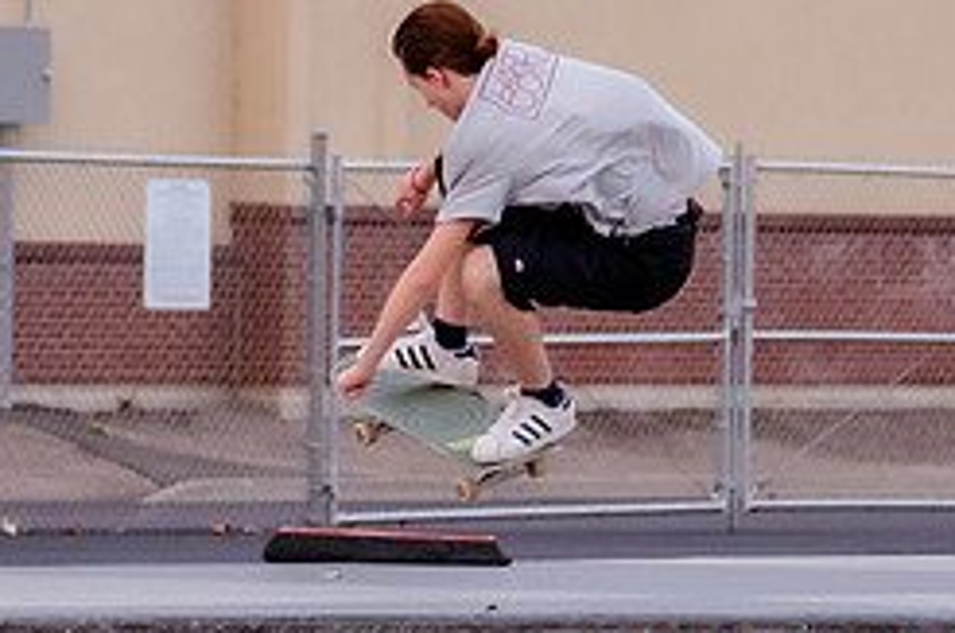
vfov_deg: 3.1
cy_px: 556
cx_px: 349
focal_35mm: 440
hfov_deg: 4.7
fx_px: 11649
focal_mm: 98
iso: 2500
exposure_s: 1/640
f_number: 4
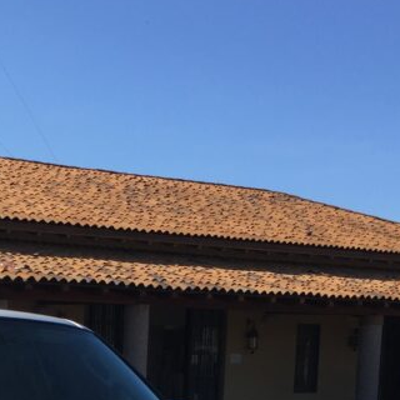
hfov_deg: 20.1
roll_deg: -0.1
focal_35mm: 82
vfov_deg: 19.6
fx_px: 1072
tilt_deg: -6.4
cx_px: -46
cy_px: 505
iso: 32
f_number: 2.2
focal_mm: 4.15
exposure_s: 1/2326
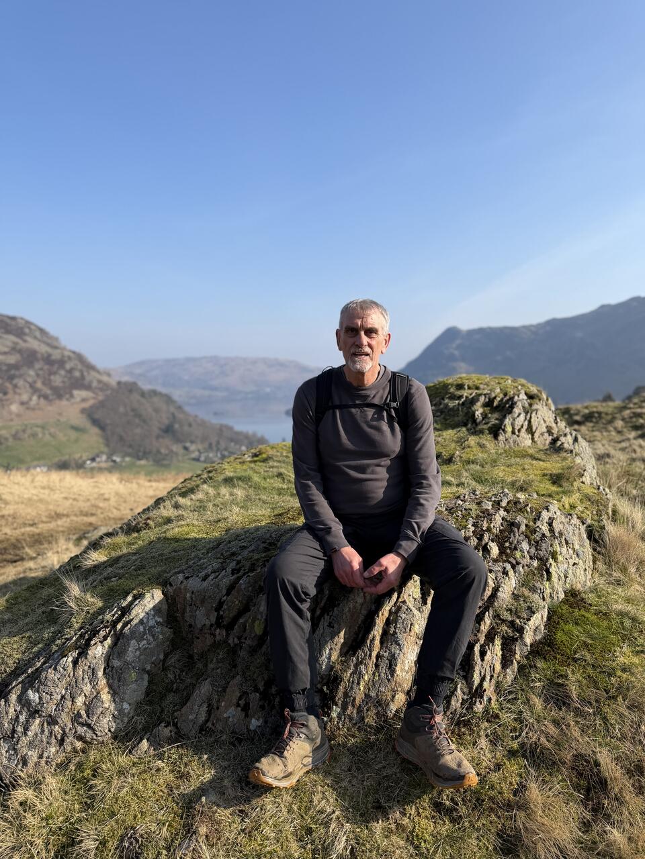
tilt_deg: -6.2
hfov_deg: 56.8
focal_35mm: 24
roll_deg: +0.6
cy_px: 430
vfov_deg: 71.6
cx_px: 322
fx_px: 596
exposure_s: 1/3584
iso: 80
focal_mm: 6.76
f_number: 1.78
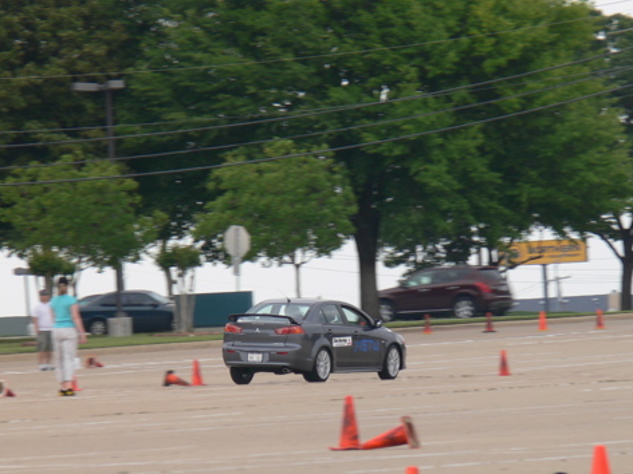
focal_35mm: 570
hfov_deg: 3.5
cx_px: 354
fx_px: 10423
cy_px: 265
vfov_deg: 2.6
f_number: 5.6
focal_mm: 88.8
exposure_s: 1/160
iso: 80
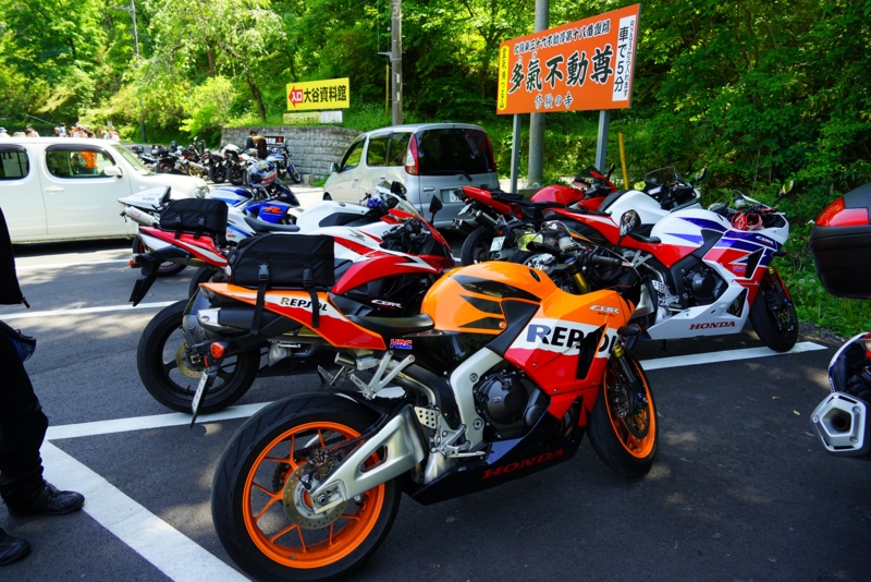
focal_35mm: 24
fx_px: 581
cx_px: 436
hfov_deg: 73.7
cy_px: 291
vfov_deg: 53.2
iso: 100
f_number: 4.5
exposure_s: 1/90
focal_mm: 24
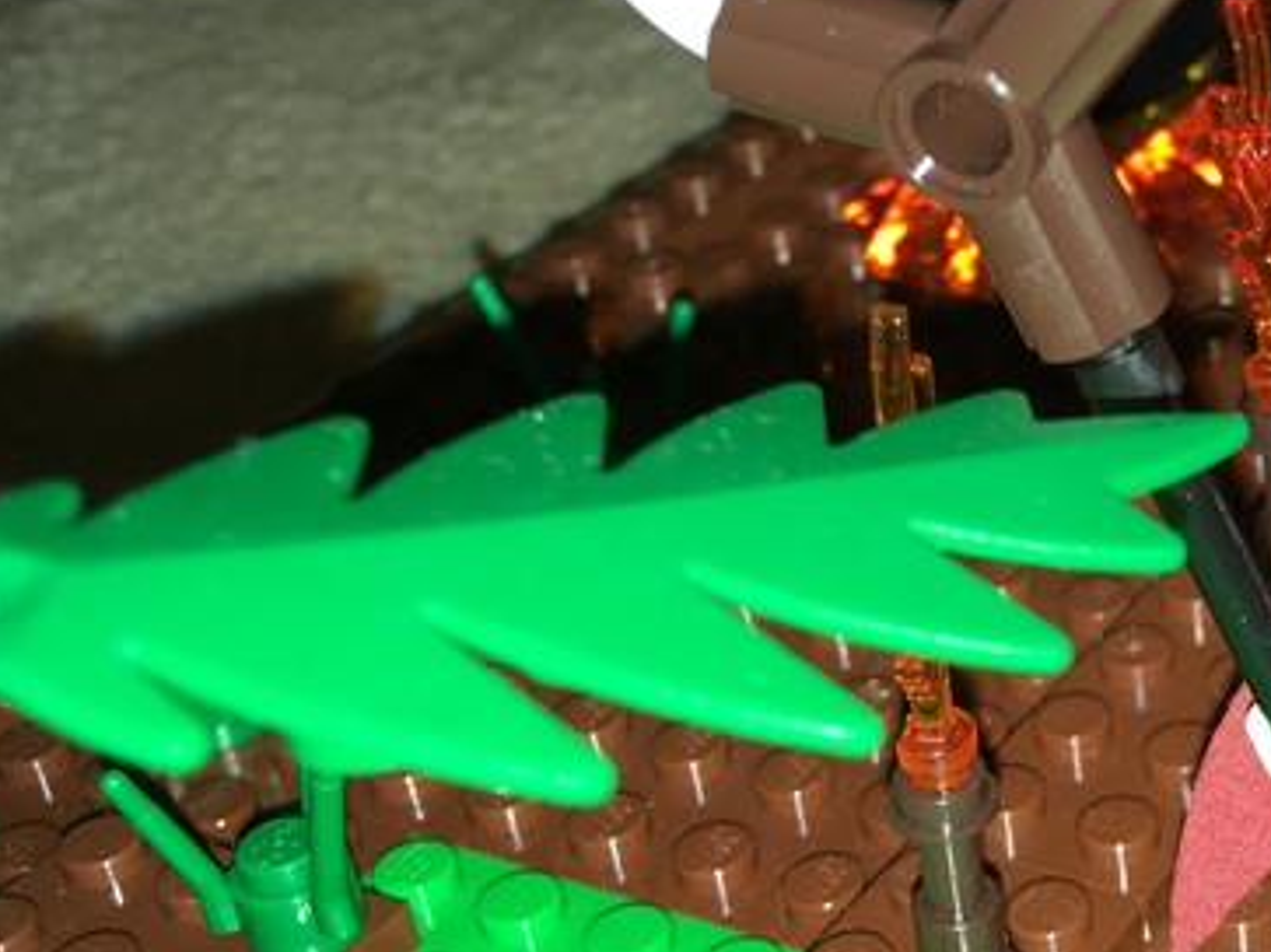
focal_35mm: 72
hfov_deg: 24.9
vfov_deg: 20.4
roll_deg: +2.4
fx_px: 2643
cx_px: 1446
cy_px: 404
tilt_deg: -31.4
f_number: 2.2
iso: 25
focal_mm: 4.15
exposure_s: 1/49
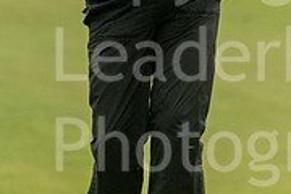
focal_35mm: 1450
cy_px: 70
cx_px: 265
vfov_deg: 0.9
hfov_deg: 1.4
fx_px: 11720
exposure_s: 1/2000
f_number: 5
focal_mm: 300
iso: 500
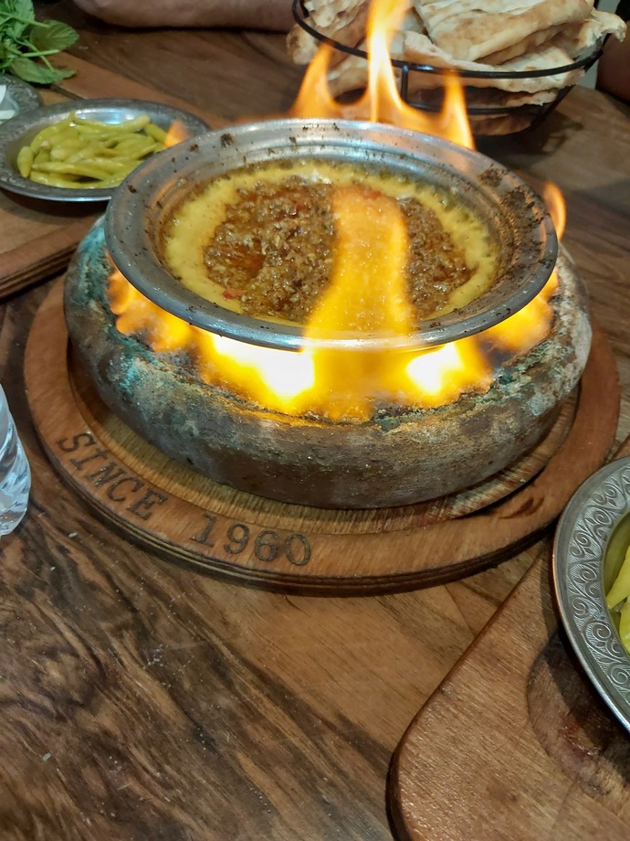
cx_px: 315
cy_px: 420
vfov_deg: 60.0
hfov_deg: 46.8
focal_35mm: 30
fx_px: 728
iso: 400
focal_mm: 4.6
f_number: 1.8
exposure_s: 1/50
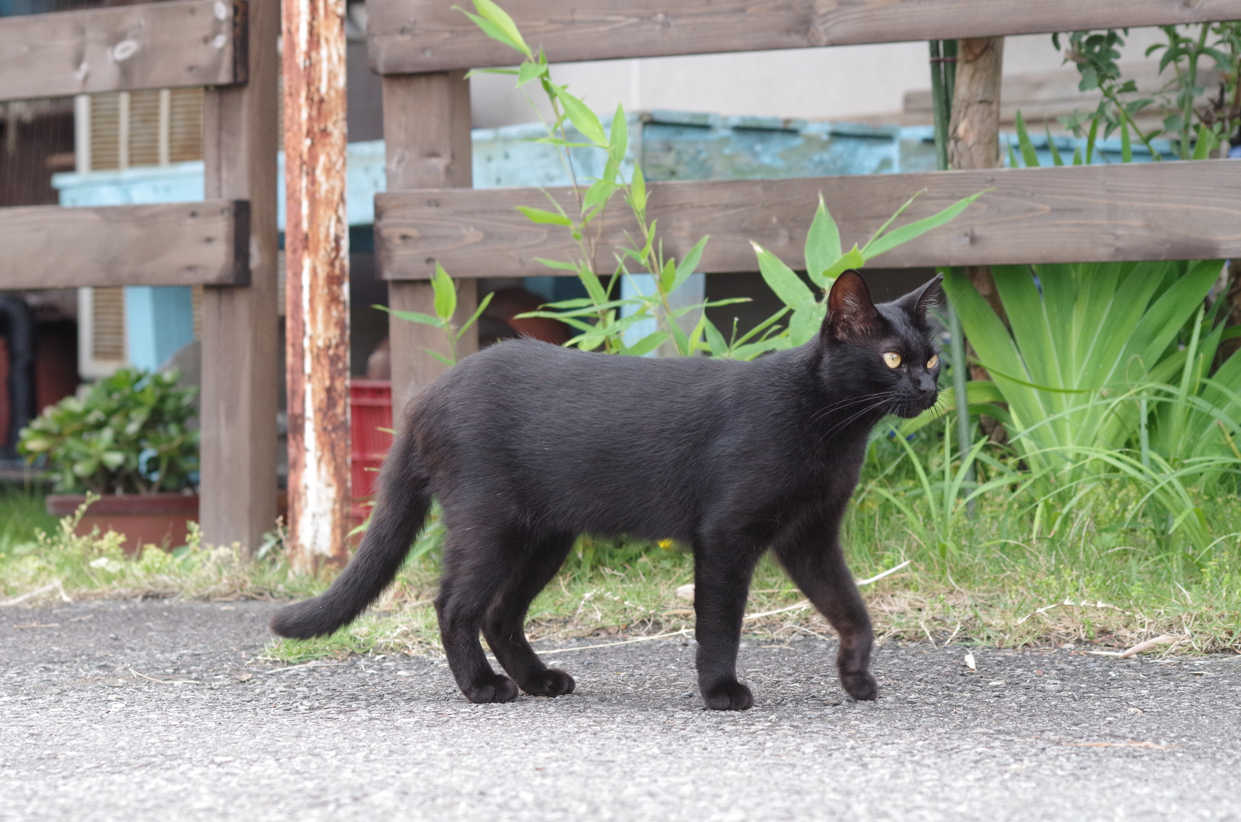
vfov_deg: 9.1
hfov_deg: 13.7
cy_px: 411
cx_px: 620
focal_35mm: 150
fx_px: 5160
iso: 1250
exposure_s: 1/160
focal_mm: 100
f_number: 6.3
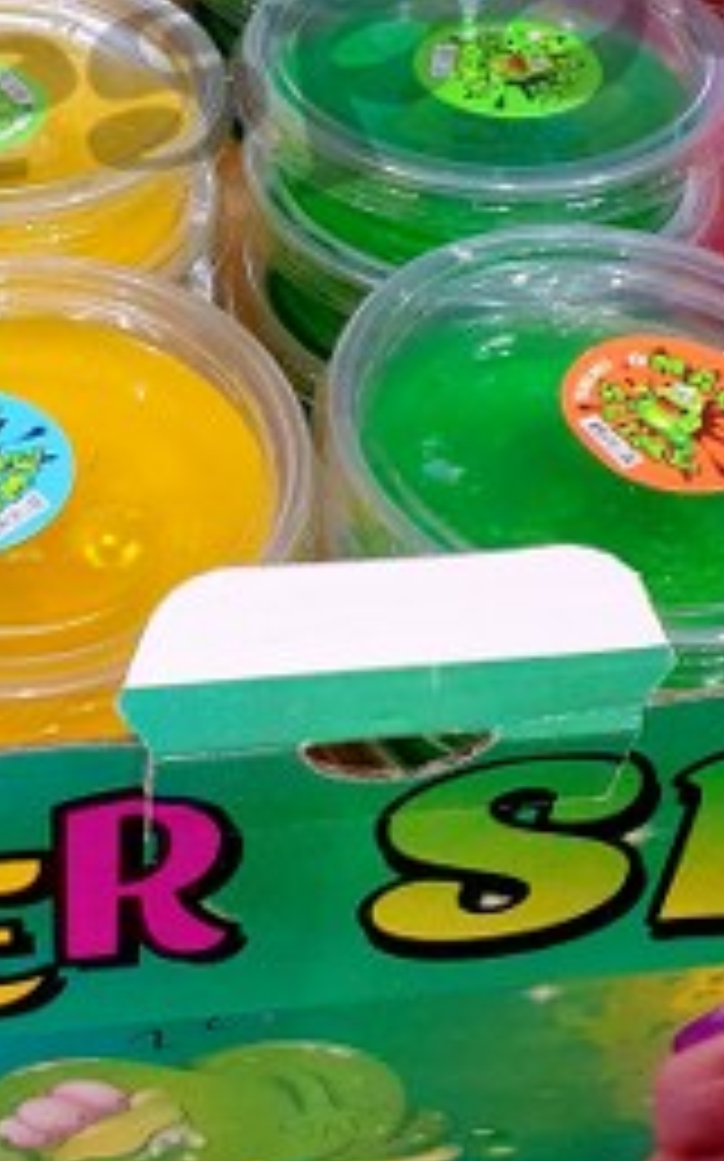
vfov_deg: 30.6
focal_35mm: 64
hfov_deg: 20.1
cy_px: 122
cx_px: 175
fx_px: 2023
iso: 500
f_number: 2.4
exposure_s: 1/50
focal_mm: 4.32
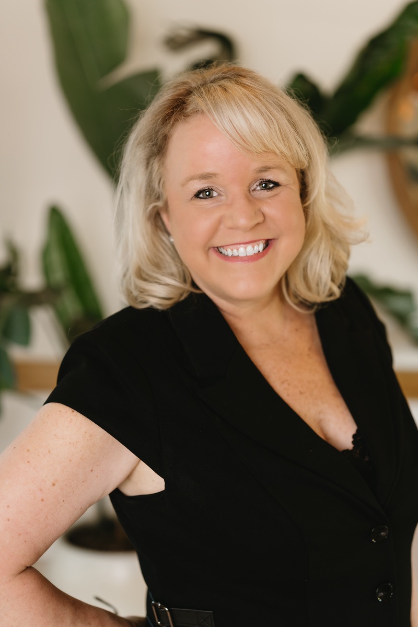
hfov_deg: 27.0
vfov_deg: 39.6
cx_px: 209
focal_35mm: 50
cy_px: 314
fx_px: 871
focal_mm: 50
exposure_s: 1/250
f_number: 2
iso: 400
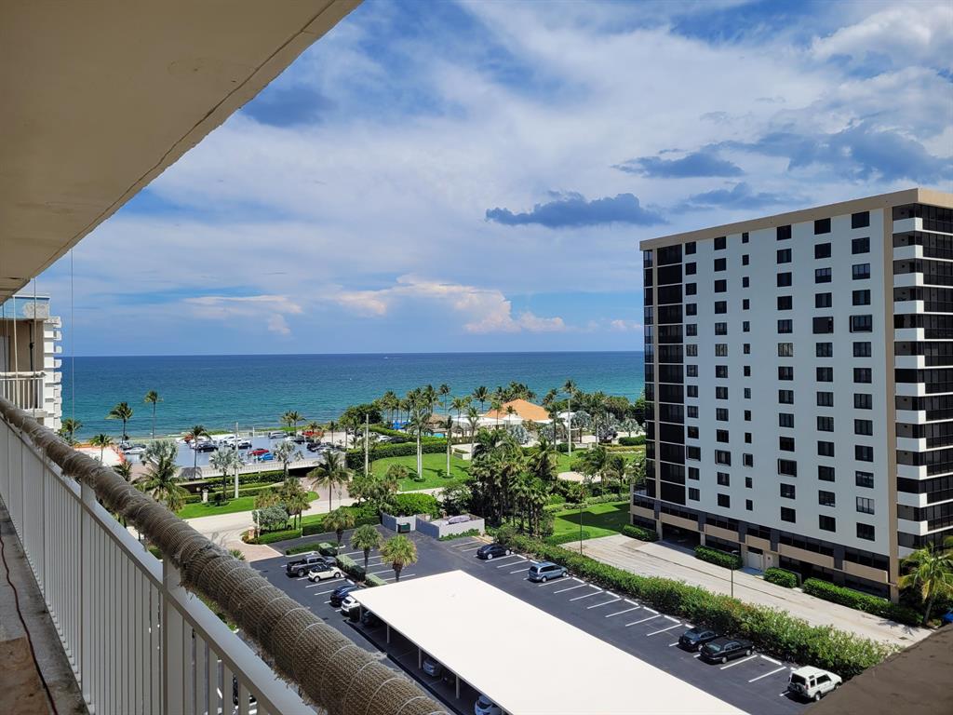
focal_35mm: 26
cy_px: 358
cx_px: 476
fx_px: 716
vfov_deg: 53.1
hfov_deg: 67.3
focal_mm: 5.4
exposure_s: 1/3924
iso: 40
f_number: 1.8
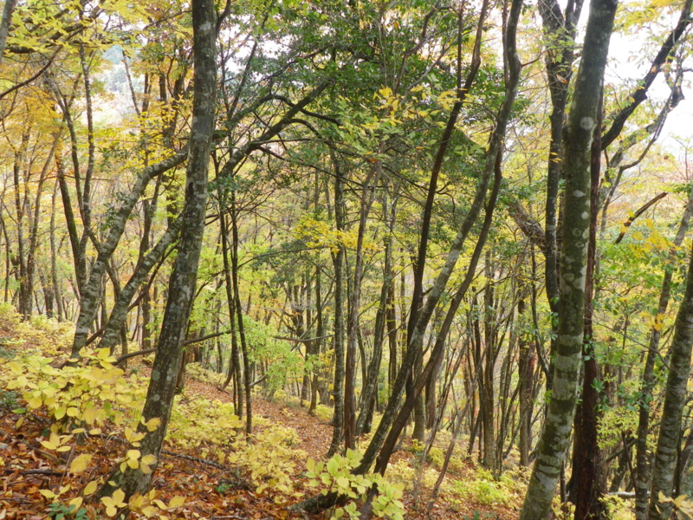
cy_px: 260
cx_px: 346
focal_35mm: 35
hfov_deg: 52.6
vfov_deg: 40.7
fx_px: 701
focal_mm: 6.2
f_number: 3.8
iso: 125
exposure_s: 1/60
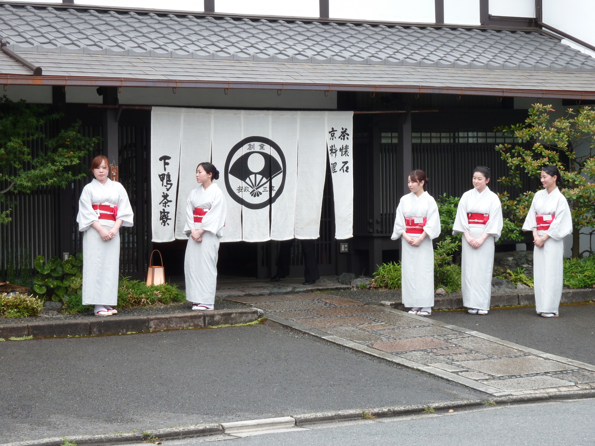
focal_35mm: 90
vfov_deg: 16.4
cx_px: 298
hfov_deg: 21.8
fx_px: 1547
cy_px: 223
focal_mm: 14.7
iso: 100
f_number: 4.3
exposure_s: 1/125
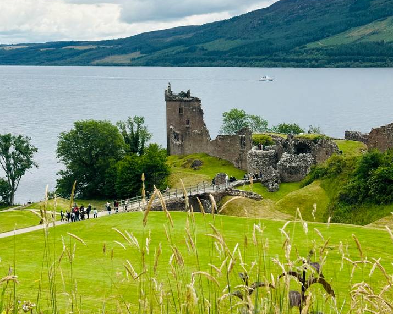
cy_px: 124
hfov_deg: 30.0
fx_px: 733
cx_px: 198
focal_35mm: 63
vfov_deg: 24.2
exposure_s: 1/2532
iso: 64
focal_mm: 6.86
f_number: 1.78
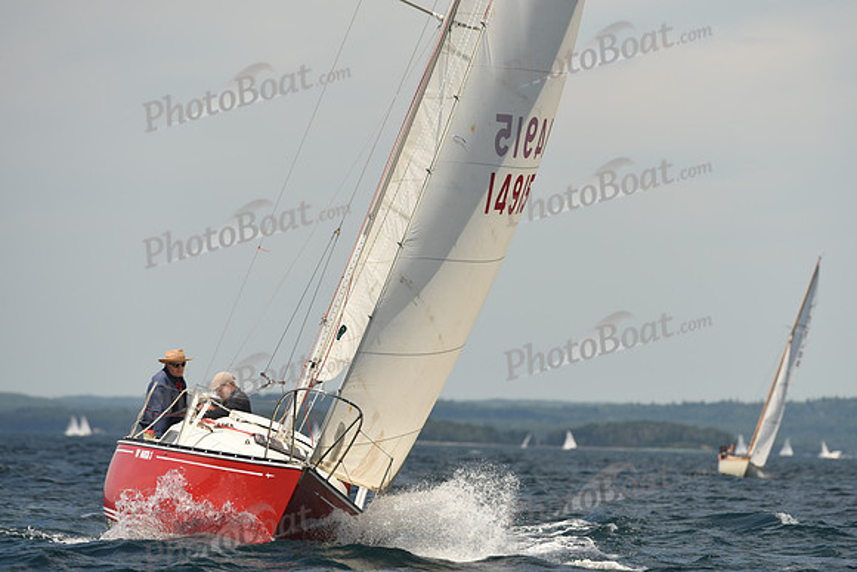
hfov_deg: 5.2
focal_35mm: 400
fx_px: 9524
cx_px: 428
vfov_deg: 3.4
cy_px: 286
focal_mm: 400
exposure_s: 1/1000
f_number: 6.3
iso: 250
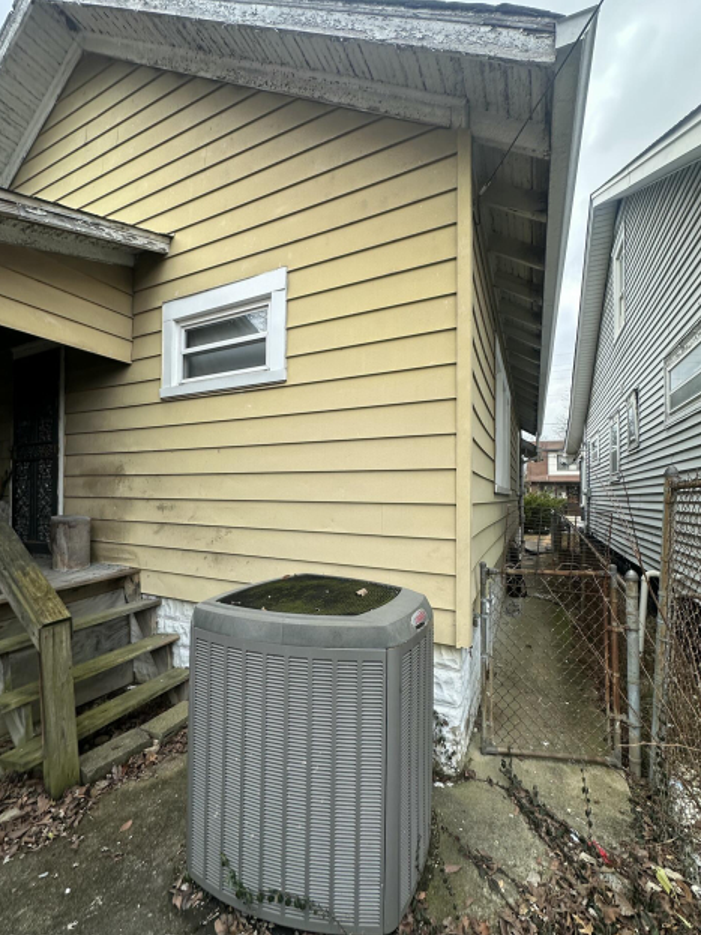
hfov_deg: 81.7
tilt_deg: +2.1
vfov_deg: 98.1
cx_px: 356
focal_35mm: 15
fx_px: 405
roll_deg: -0.9
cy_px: 492
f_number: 2.2
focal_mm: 2.22
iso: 40
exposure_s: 1/242
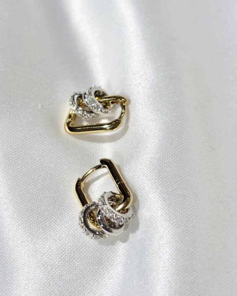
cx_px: 101
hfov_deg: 22.8
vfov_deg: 28.3
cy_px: 136
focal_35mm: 67
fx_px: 587
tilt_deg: -49.6
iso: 32
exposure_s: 1/347
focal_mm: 5.96
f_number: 1.6
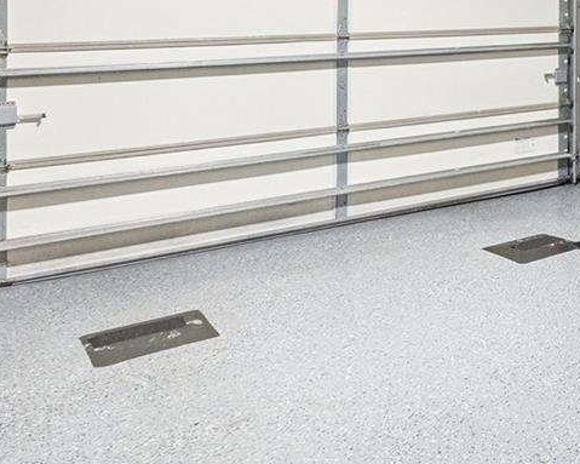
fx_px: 807
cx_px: 886
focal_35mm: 47
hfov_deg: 26.9
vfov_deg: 29.8
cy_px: -5
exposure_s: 1/125
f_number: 4.5
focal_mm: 10
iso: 1000
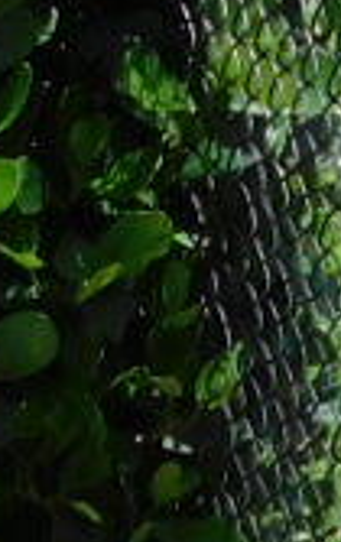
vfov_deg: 7.2
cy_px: -467
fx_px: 4205
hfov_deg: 4.3
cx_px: 1302
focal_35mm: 284
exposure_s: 1/1000
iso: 125
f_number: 3.2
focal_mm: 4.9
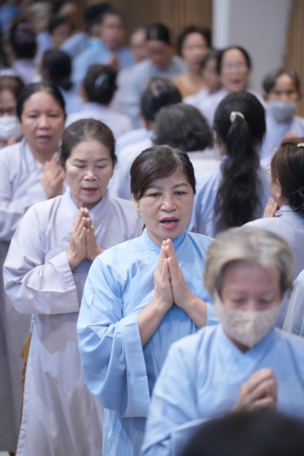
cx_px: 152
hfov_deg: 9.1
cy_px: 228
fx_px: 1900
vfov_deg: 13.7
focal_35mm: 150
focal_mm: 150
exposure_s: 1/160
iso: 5000
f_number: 2.8
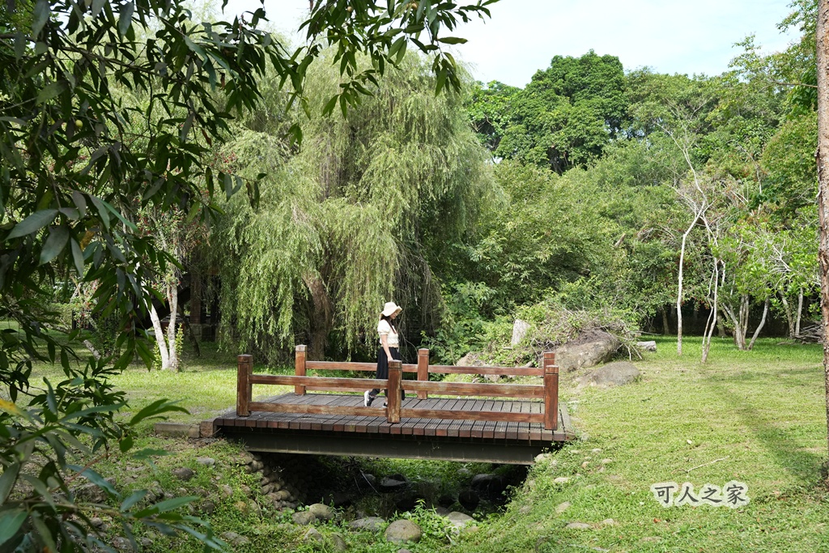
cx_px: 414
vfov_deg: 33.9
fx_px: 907
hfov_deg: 49.1
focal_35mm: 39
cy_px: 276
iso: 1600
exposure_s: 1/2000
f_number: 5.6
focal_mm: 39.4
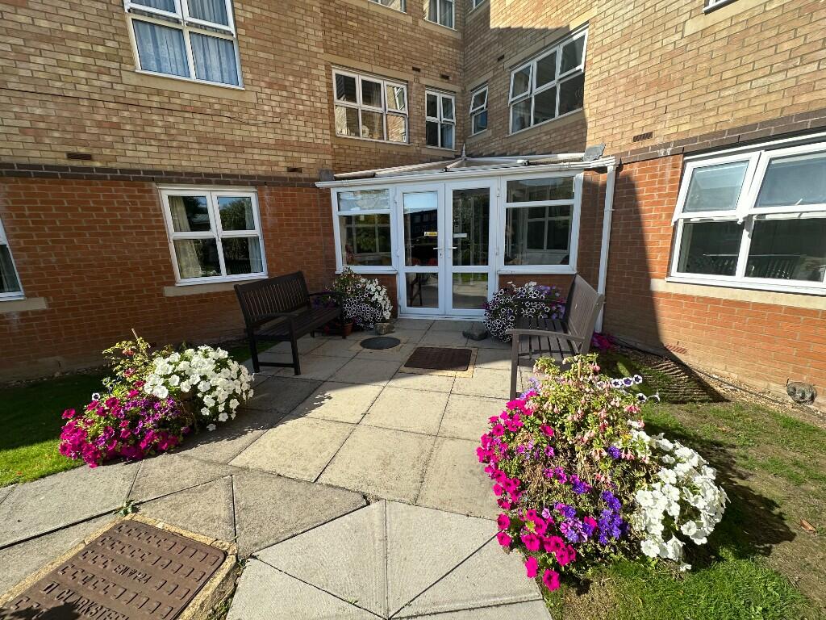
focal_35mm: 14
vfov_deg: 85.7
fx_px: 334
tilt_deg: -11.9
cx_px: 413
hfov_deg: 102.1
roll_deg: +1.7
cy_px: 310
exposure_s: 1/796
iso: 40
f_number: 2.2
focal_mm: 2.22
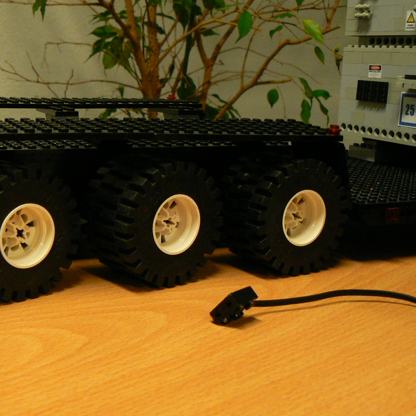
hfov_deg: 33.3
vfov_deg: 34.0
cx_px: 103
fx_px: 680
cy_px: 196
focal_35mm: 50
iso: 200
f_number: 2.8
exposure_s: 1/20
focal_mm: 6
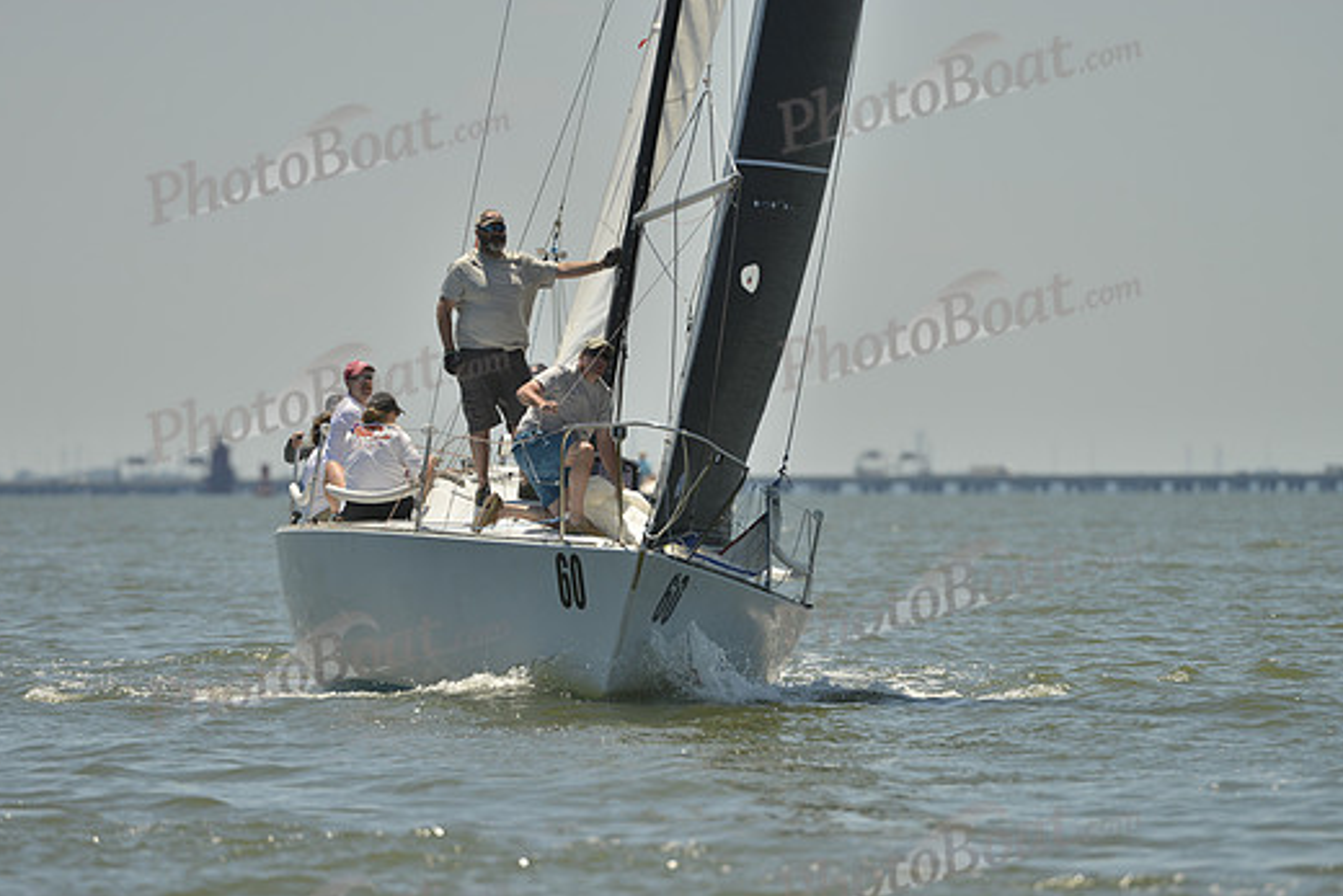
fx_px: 16642
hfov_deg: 4.6
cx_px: 646
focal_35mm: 446
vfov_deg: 3.1
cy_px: 494
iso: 200
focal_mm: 400
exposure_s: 1/1600
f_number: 5.6
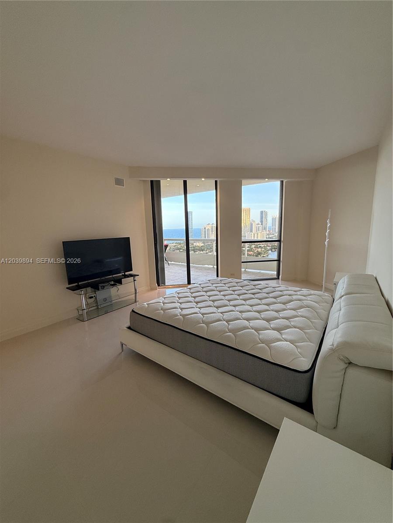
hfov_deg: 85.7
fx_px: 212
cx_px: 196
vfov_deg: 102.1
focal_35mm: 14
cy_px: 262
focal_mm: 2.22
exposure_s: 1/120
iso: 125
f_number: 2.2
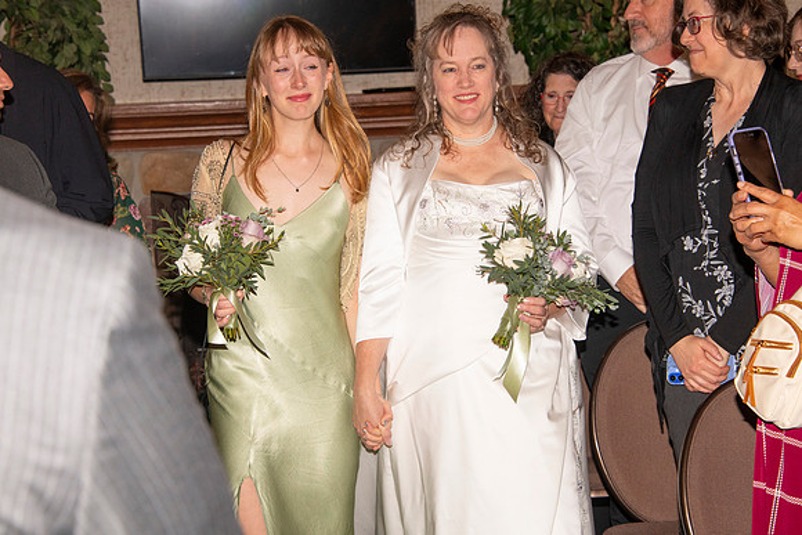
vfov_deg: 12.0
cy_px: 243
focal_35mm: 115
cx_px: 401
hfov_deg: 17.8
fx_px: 2554
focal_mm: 105
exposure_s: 1/160
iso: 1000
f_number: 8
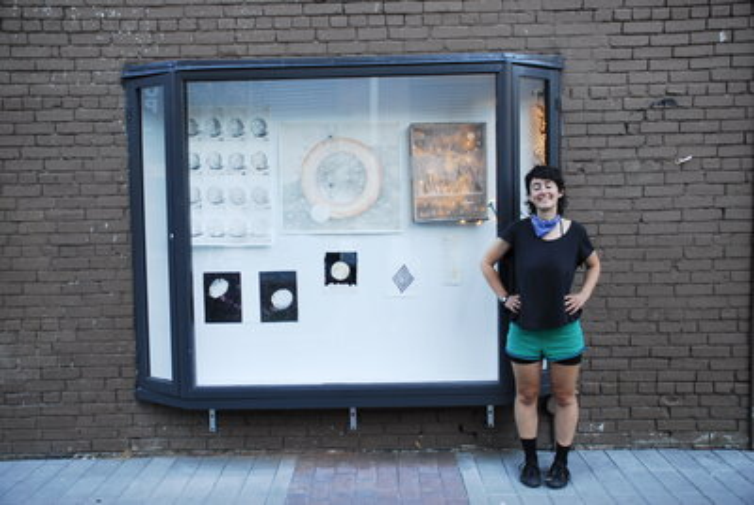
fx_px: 755
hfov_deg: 53.1
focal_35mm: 36
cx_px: 377
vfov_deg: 37.0
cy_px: 252
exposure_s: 1/30
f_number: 3.8
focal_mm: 24
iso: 200
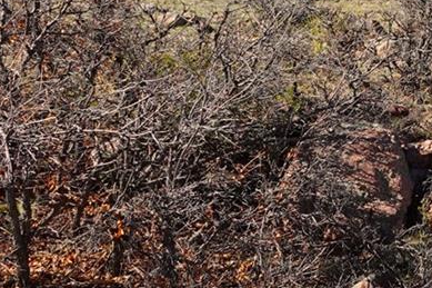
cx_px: 589
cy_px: -37
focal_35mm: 100
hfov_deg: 18.7
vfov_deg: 13.4
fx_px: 1199
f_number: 4
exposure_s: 1/640
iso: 100
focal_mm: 8.8
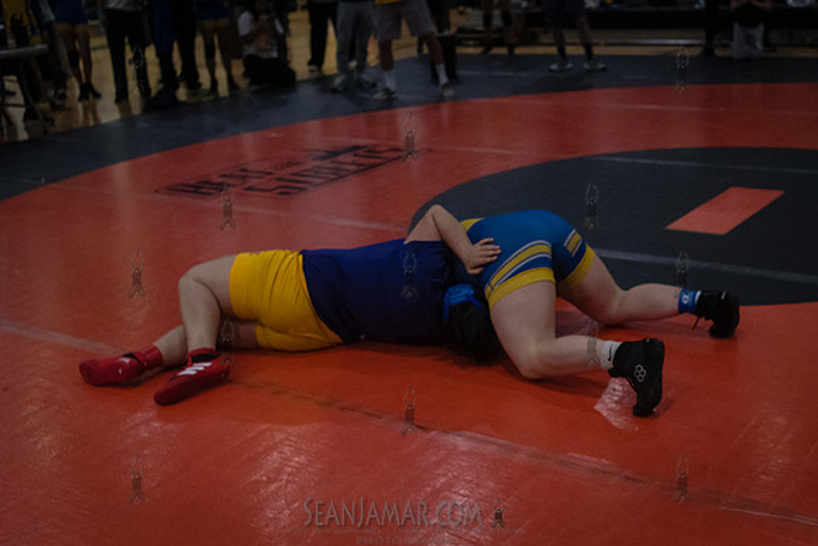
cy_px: 288
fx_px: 1043
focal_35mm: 46
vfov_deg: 29.3
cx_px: 473
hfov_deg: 42.7
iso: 5000
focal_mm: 35
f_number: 3.2
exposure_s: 1/1000
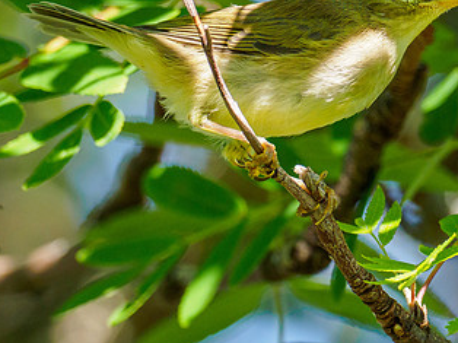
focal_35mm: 1544
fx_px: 20413
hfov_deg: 1.3
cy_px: -27
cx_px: 365
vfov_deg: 1.0
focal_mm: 300
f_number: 4.5
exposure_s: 1/640
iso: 800
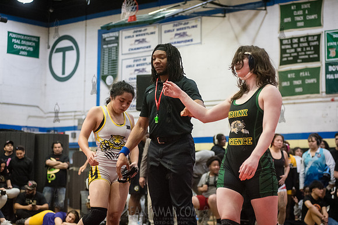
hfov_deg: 25.4
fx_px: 751
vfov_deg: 17.1
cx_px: 169
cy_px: 112
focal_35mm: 80
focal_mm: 80
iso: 8000
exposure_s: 1/400
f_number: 3.5
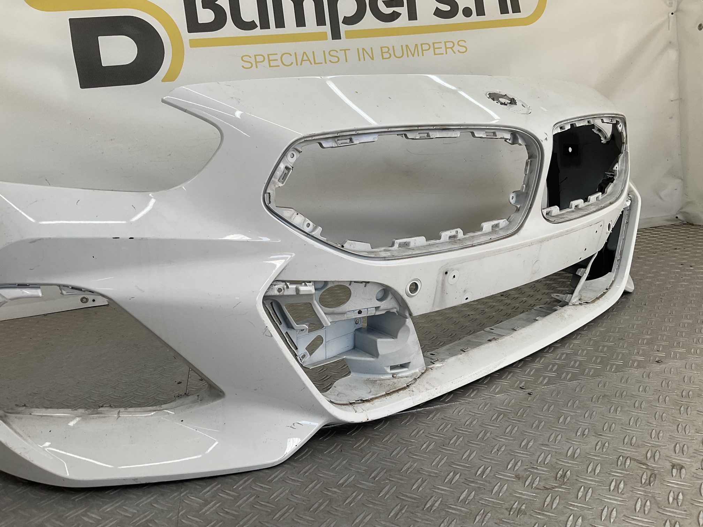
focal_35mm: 29
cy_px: 264
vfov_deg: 48.2
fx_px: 589
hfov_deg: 61.7
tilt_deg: -10.8
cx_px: 352
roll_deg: +5.3
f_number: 1.8
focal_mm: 3
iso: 16
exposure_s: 1/307
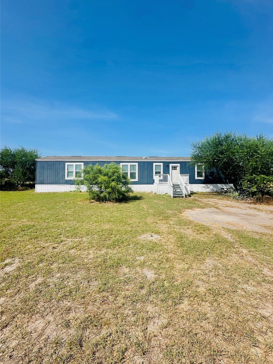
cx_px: 146
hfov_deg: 81.6
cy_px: 173
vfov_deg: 98.1
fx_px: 158
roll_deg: -1.6
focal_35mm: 15
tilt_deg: +3.0
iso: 50
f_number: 2.2
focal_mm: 2.22
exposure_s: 1/2506
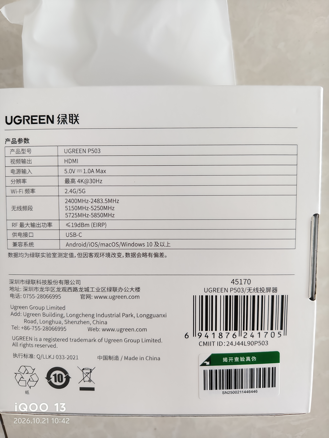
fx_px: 291
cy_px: 219
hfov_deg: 58.9
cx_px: 164
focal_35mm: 23
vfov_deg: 73.9
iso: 563
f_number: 1.88
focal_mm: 5.56
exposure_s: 1/100
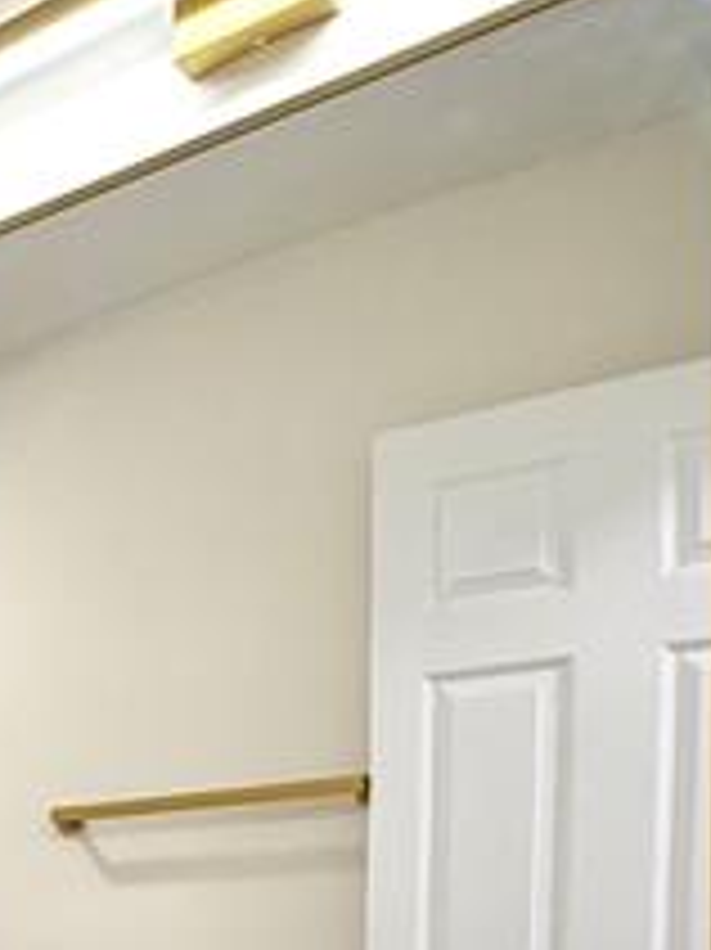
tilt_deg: -1.8
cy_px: 1036
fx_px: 1398
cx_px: -477
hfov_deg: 21.5
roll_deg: +0.4
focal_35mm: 51
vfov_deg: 33.0
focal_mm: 2.22
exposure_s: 1/60
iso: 200
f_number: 2.2
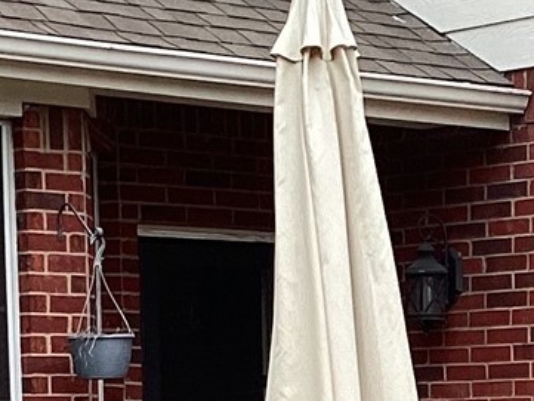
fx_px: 2716
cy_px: 630
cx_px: 463
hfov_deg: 11.2
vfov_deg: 8.2
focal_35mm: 176
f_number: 2.4
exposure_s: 1/248
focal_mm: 3.3
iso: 25
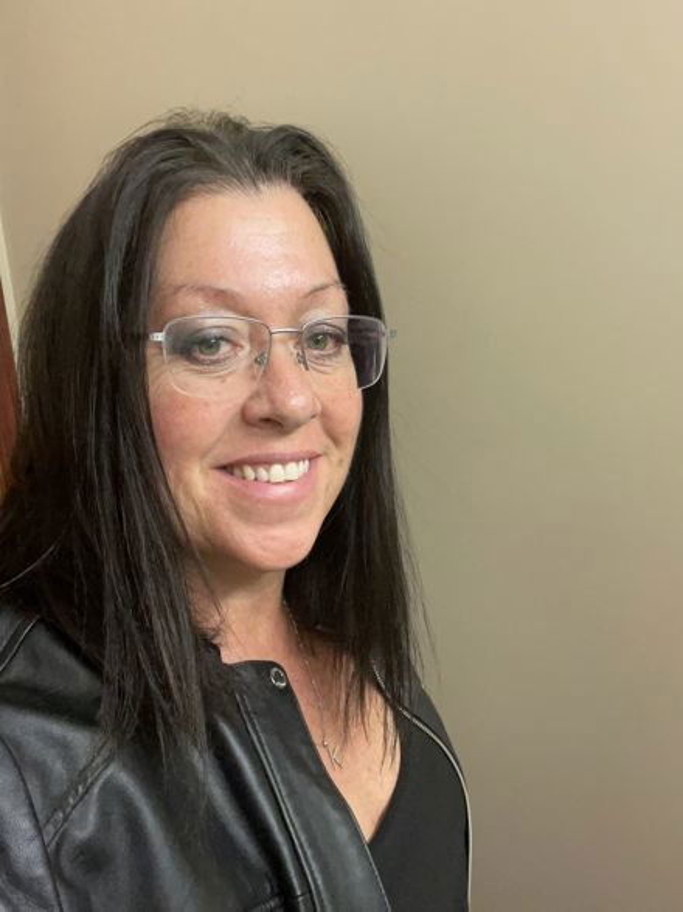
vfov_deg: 60.0
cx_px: 342
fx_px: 790
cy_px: 456
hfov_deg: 46.8
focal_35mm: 30
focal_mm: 2.71
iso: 320
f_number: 2.2
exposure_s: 1/40
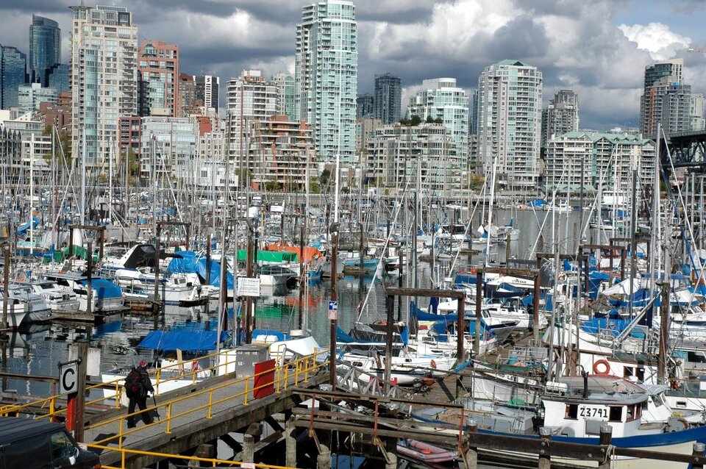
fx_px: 1175
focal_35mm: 60
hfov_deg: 33.4
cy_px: 234
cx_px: 353
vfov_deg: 22.6
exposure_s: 1/320
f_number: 13
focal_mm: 40
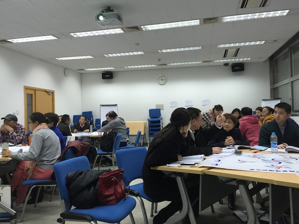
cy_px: 112
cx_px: 150
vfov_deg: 48.2
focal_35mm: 29
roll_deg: +0.4
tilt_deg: +0.9
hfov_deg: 61.7
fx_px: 250
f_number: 2.2
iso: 50
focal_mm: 4.15
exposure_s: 1/33
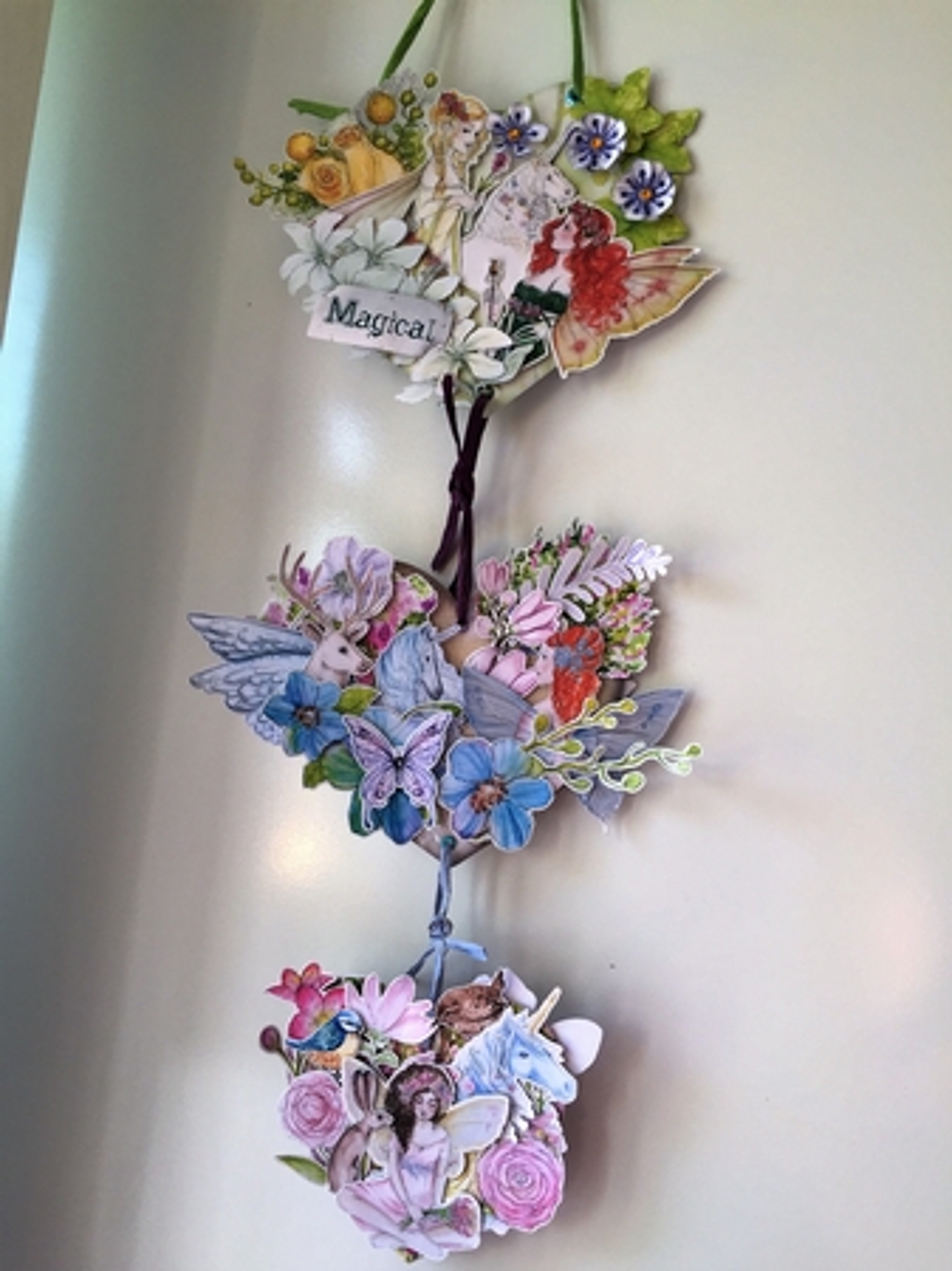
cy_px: 636
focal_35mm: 29
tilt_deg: +7.6
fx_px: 1064
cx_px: 476
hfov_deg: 48.2
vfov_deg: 61.7
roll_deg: -5.1
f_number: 2.2
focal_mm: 4.15
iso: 32
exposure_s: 1/50
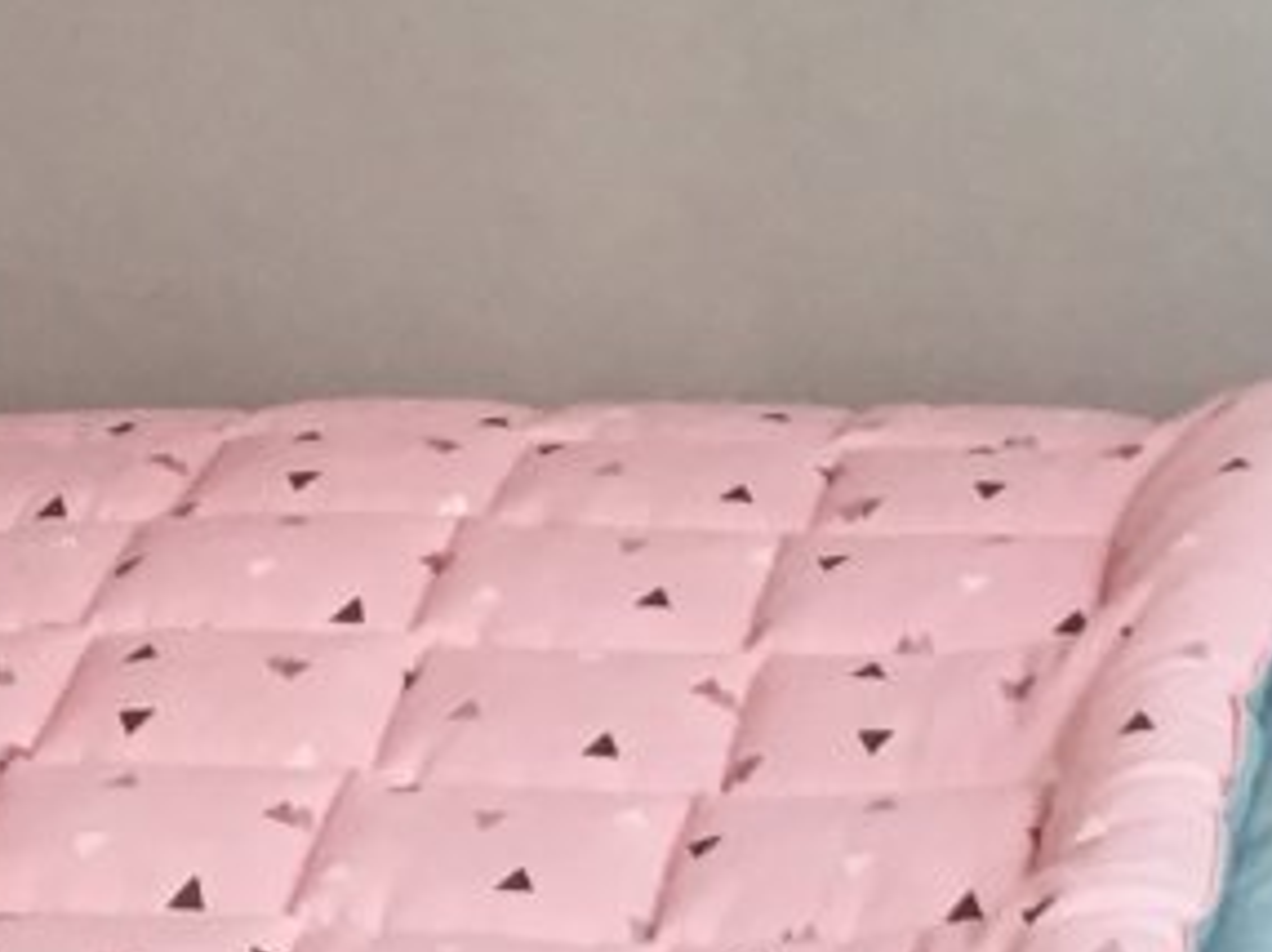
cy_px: 547
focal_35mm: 208
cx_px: -347
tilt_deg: -18.4
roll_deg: +6.0
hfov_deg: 9.4
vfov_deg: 7.1
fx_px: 7637
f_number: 2.2
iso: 50
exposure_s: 1/33
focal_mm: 4.15
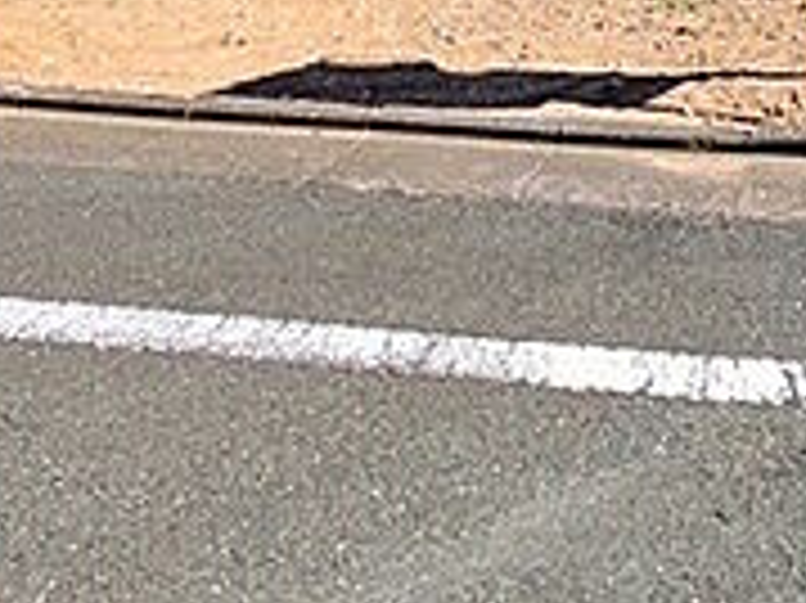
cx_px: 743
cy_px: -252
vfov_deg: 25.1
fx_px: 1094
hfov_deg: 37.5
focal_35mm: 47
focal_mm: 1.83
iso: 46
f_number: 2.2
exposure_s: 1/2137
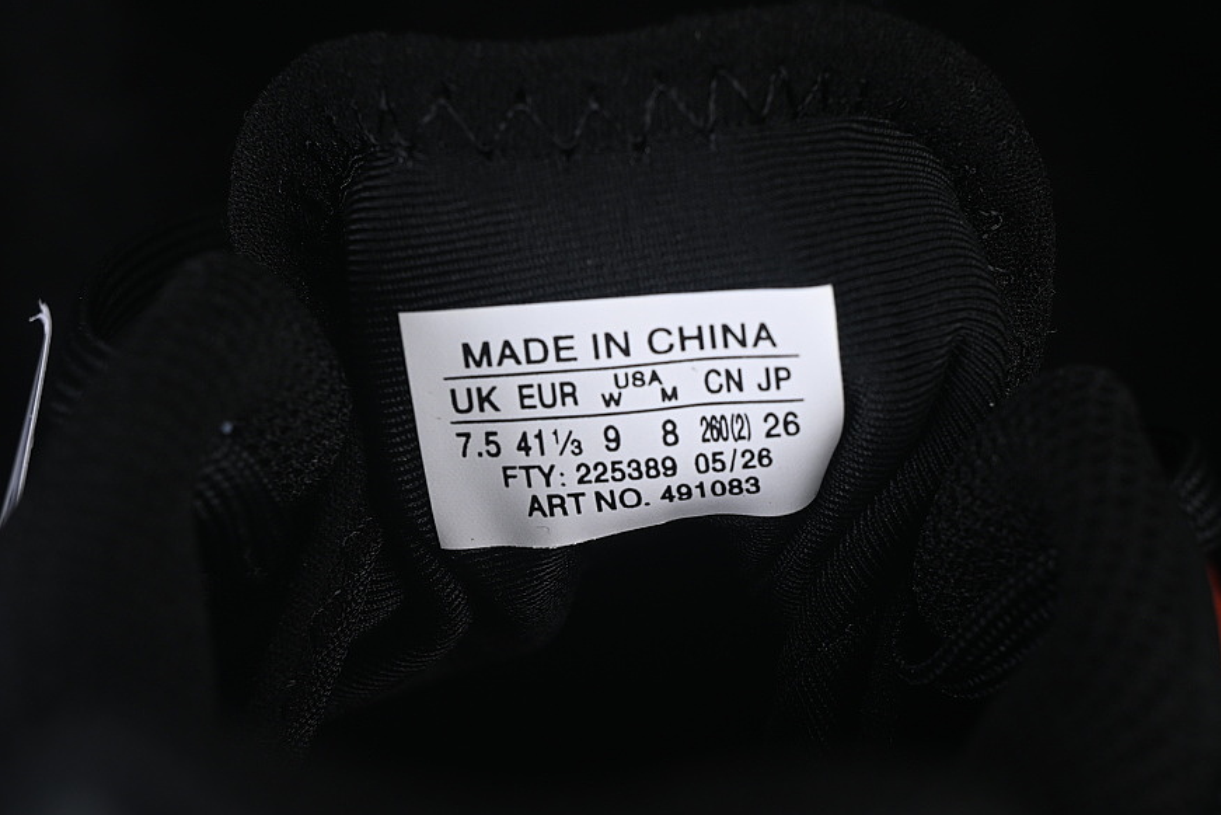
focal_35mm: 93
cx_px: 621
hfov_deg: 21.9
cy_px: 469
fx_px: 3155
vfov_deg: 14.7
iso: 160
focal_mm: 50
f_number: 8
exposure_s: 1/60
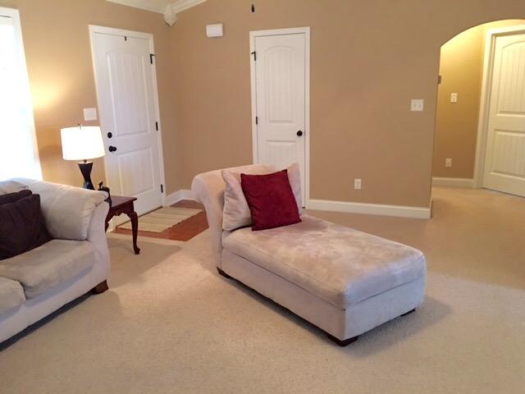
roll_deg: +1.6
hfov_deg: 61.7
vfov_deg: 48.2
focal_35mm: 29
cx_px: 262
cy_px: 197
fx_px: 440
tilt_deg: -12.8
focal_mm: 4.15
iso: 100
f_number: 2.2
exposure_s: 1/10
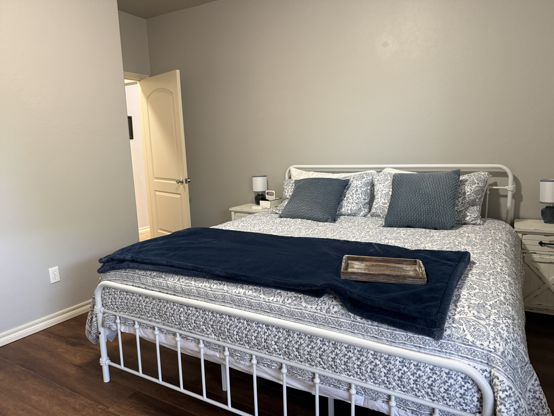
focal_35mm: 24
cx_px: 277
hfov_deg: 71.6
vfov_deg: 56.8
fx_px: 384
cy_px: 208
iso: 400
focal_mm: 6.76
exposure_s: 1/60
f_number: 1.78
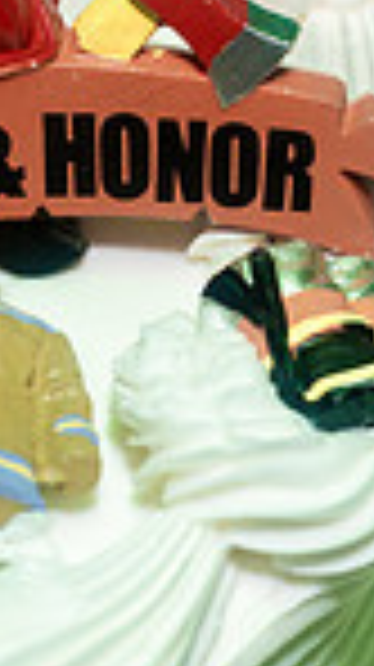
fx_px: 6008
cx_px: -140
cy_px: 128
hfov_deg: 3.6
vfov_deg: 6.3
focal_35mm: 340
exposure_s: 1/250
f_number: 4
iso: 640
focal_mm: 83
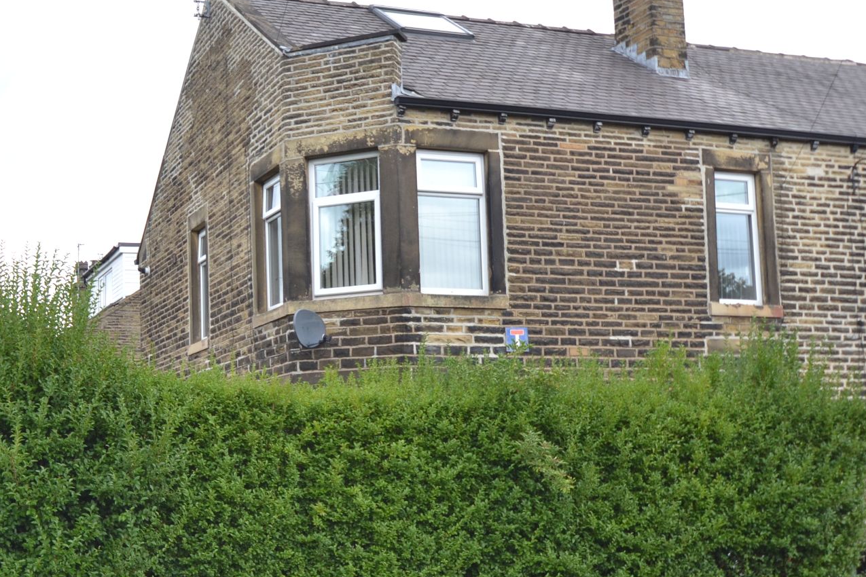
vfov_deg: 25.5
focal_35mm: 53
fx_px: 1275
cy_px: 345
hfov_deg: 36.7
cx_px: 223
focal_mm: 22
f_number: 5.6
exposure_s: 1/125
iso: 320
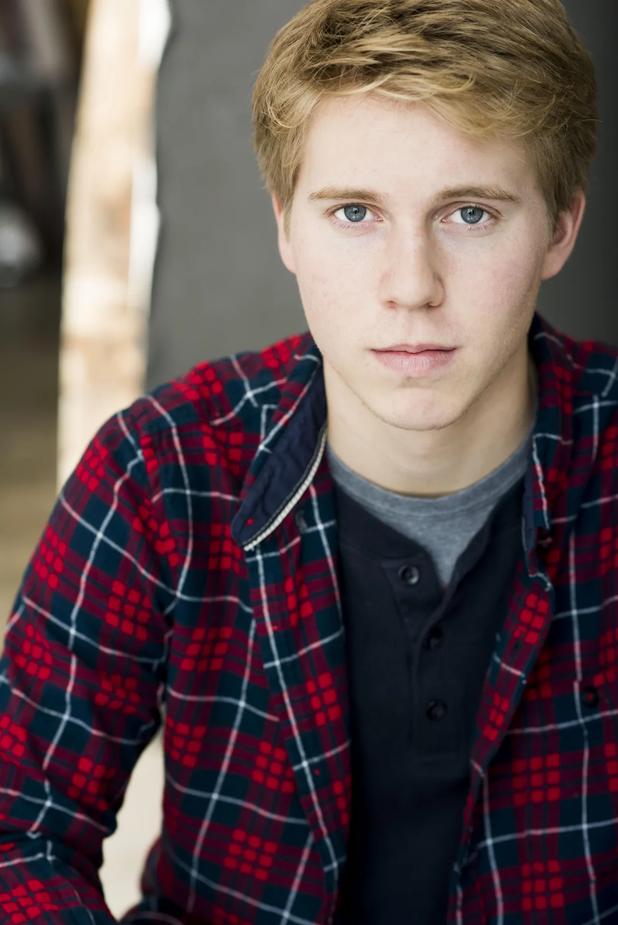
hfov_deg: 16.1
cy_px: 462
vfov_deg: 23.9
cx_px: 309
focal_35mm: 85
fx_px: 2187
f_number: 3.5
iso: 1000
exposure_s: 1/250
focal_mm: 85
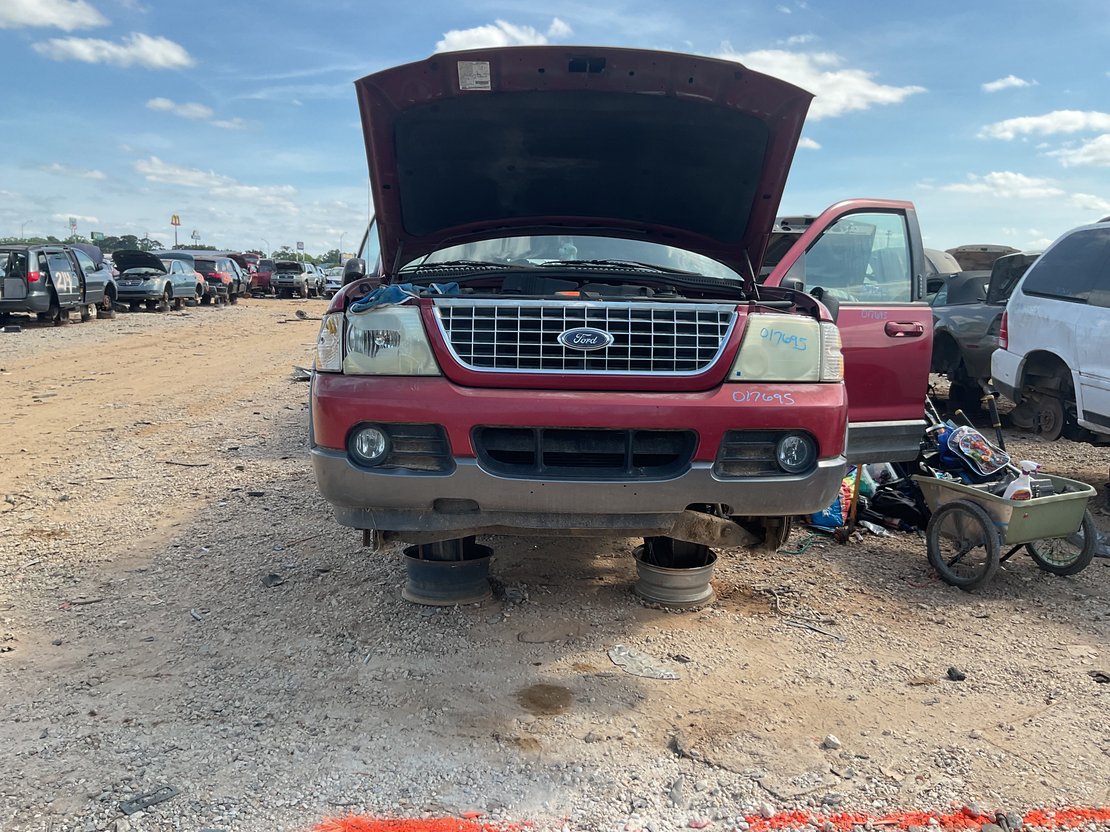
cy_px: 416
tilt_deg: -6.8
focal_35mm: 29
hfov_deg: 61.7
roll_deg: +0.2
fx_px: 930
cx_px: 555
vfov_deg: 48.2
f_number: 1.8
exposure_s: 1/719
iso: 16
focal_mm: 3
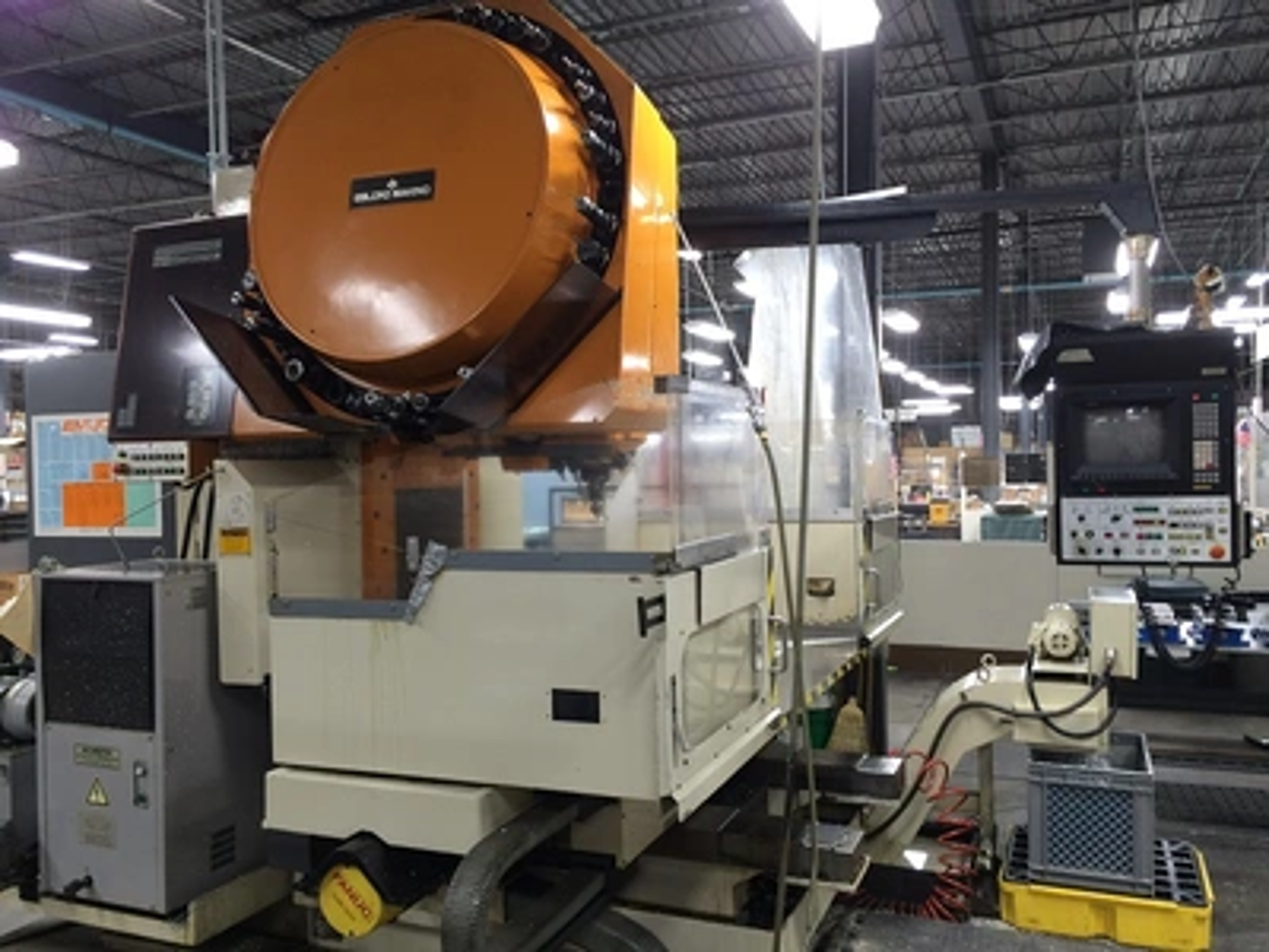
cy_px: 476
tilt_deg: -1.2
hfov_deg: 61.7
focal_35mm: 29
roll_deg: +0.8
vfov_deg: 48.2
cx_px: 634
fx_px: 1063
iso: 50
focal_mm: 4.15
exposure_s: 1/30
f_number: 2.2
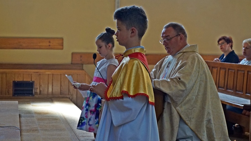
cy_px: 65
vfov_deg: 14.6
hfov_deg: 25.6
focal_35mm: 83
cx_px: 128
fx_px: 552
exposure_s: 1/160
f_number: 5.6
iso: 1600
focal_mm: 50
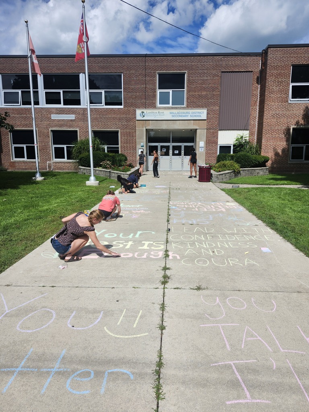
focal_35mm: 23
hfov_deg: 58.9
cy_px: 206
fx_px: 274
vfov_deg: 73.9
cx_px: 154
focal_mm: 5.54
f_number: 1.8
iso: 25
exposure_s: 1/3042
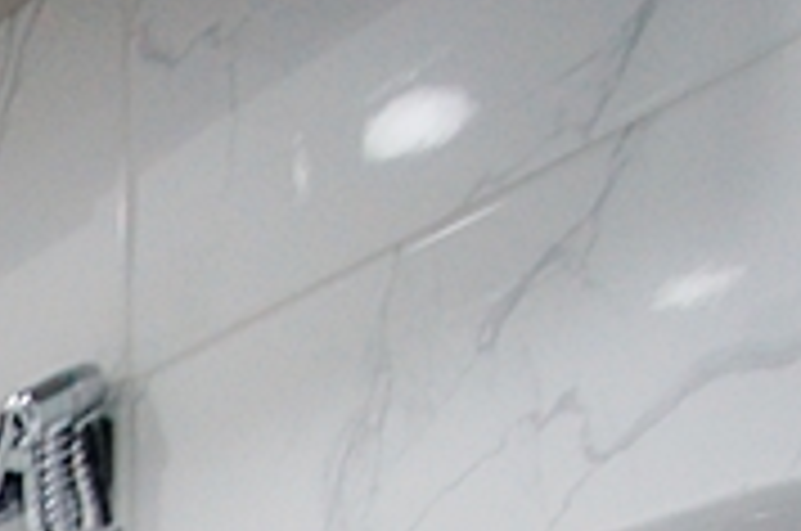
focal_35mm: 74
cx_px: -698
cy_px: 1188
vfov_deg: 14.0
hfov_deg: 19.3
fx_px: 1649
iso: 800
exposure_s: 1/100
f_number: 3.5
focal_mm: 11
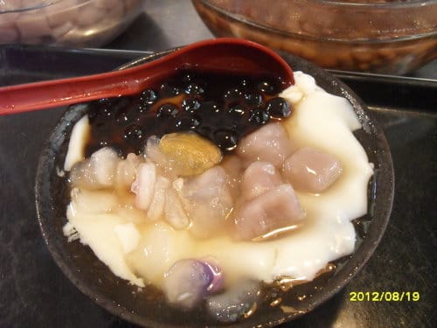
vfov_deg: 40.7
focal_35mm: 35
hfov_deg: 52.6
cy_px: 164
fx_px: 442
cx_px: 218
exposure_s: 1/30
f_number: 2.8
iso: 320
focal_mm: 6.2
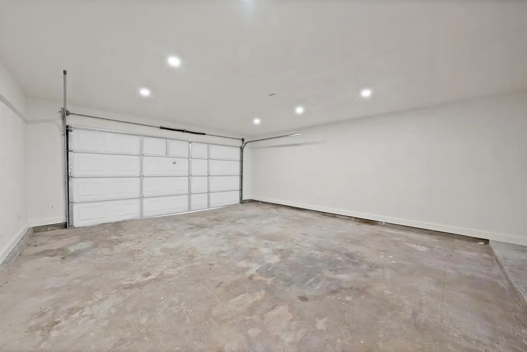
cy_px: 176
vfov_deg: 90.1
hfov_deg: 112.6
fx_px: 176
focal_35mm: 12
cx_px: 264
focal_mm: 12
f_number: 9
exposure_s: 1
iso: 640
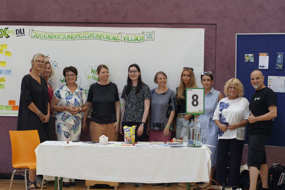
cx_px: 142
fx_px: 1009
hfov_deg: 16.1
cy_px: 95
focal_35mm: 128
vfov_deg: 10.8
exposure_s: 1/200
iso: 640
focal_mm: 85
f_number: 4
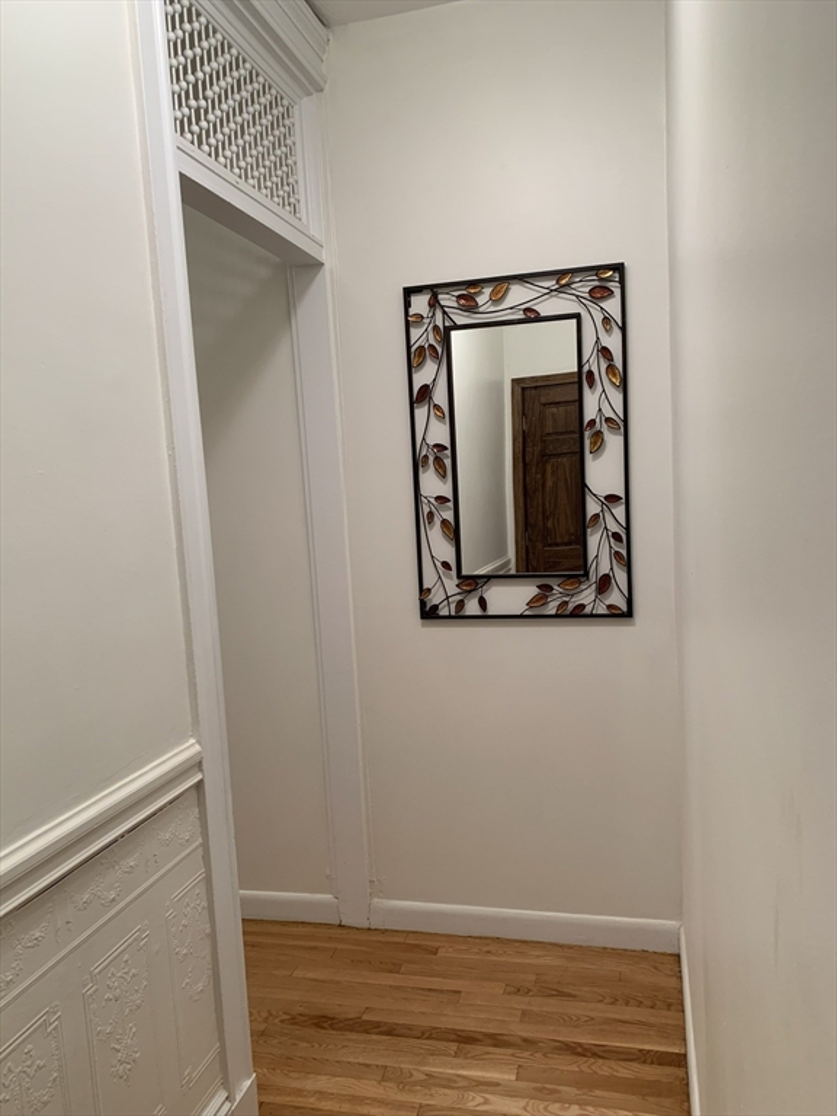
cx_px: 418
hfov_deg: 53.1
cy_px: 558
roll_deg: +3.0
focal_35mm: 26
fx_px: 838
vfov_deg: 67.3
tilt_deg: -4.5
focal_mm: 4.25
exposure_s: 1/60
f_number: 1.8
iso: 80
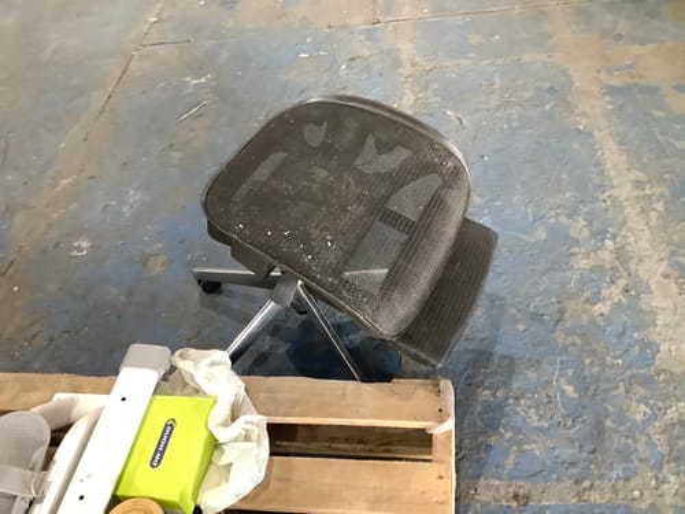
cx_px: 342
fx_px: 613
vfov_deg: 45.4
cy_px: 257
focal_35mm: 31
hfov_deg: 58.4
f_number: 2.4
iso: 200
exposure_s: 1/50
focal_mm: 3.3
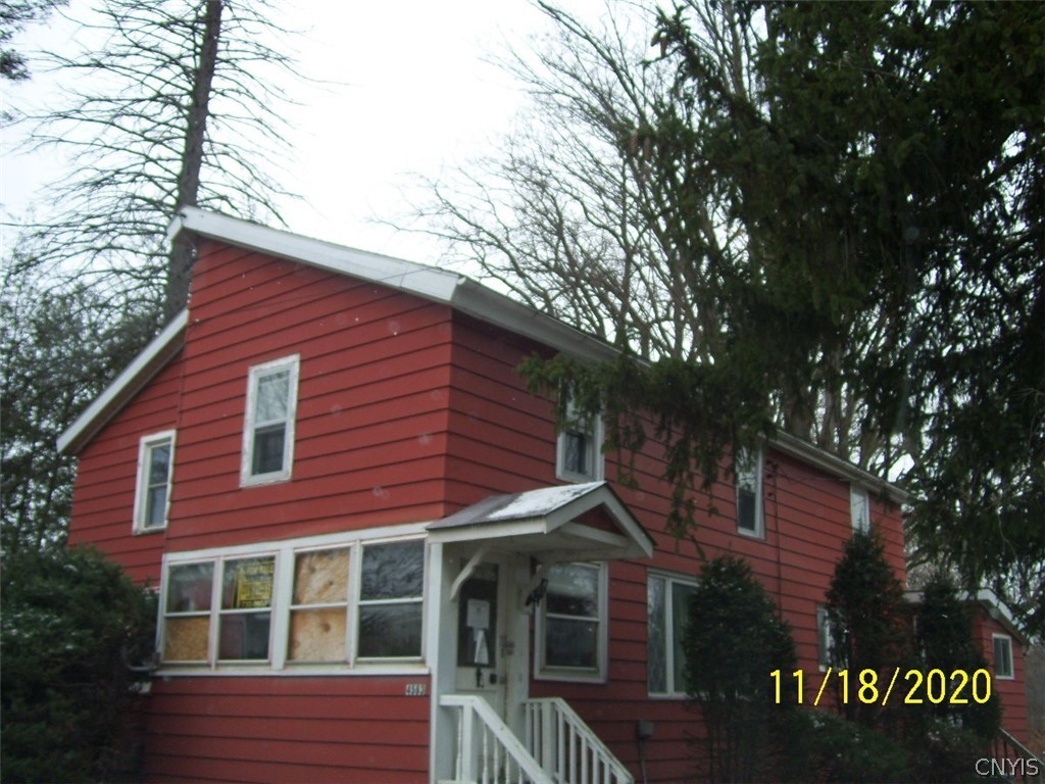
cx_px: 522
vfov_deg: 39.7
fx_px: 1087
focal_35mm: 36
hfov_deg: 51.4
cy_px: 392
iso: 80
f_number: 2.7
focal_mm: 6
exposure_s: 1/200
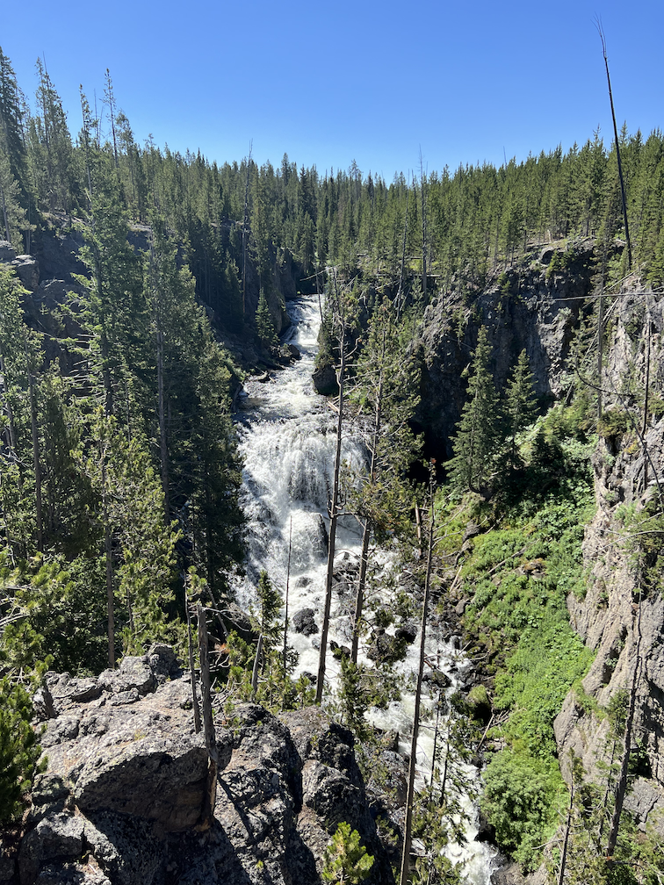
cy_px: 442
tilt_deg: -16.7
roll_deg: +0.5
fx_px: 665
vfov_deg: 67.3
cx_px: 332
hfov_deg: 53.1
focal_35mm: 26
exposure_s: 1/2632
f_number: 1.5
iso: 50
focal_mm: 5.7
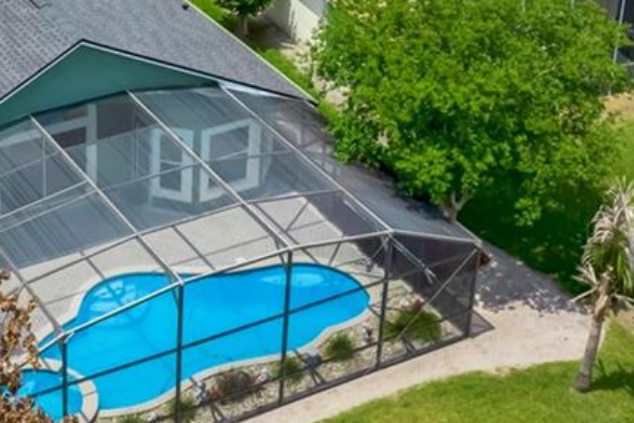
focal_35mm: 82
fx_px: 1444
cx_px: 75
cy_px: -69
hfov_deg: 24.1
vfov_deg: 16.1
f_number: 2.8
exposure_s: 1/320
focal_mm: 8.38
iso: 100
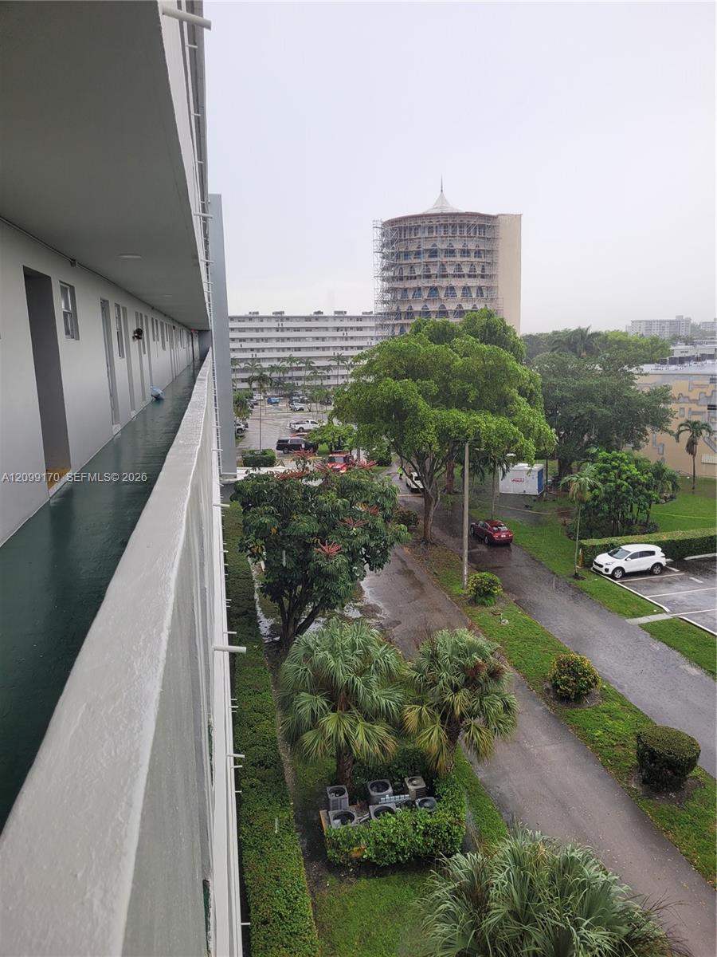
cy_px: 478
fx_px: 718
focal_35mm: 26
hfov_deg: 53.1
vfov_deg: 67.3
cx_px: 358
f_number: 1.8
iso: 40
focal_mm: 5.4
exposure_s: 1/248
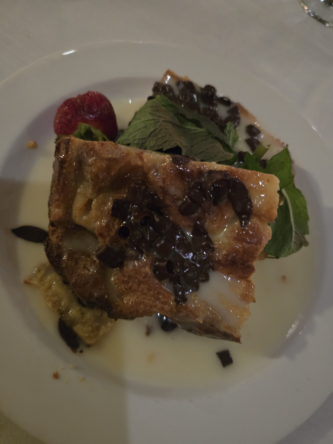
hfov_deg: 58.9
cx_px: 166
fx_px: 295
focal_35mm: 23
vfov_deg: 73.9
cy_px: 222
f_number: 1.7
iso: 3200
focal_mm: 6.3
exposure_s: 1/15.7
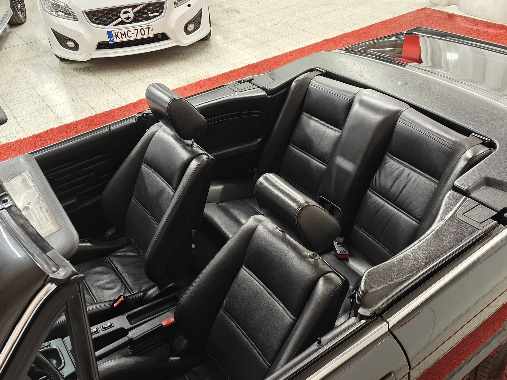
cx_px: 254
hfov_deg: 56.8
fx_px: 469
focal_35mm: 32
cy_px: 190
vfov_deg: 44.2
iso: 125
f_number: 1.8
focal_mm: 5.59
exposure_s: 1/50
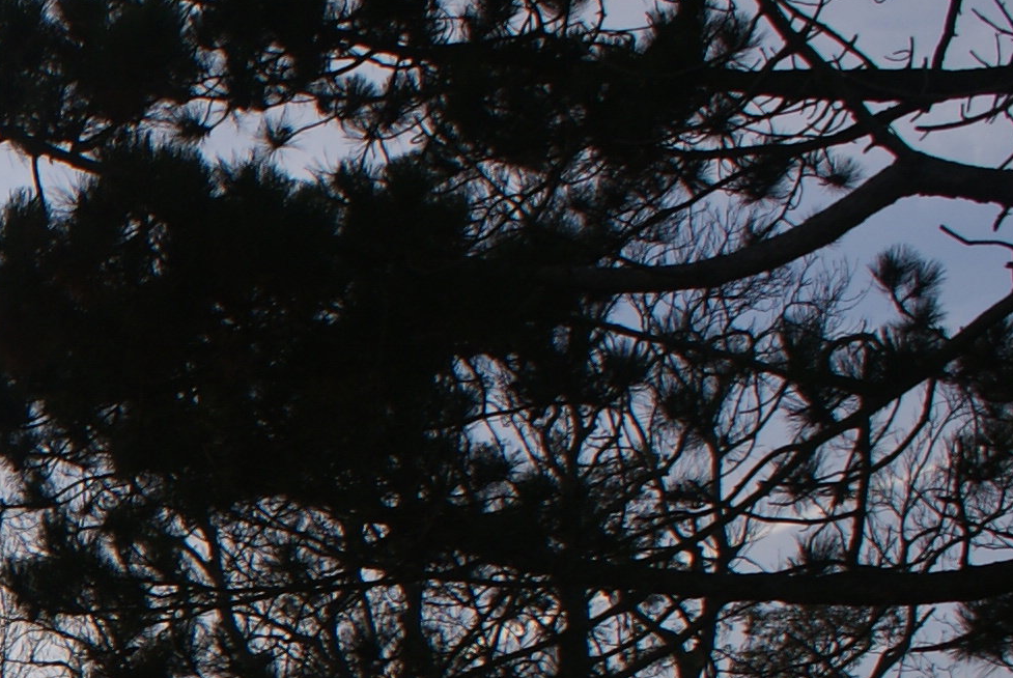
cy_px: 1032
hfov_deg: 16.3
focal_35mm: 107
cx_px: -757
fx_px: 3014
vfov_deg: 12.2
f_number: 5.6
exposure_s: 1/160
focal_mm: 18
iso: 125
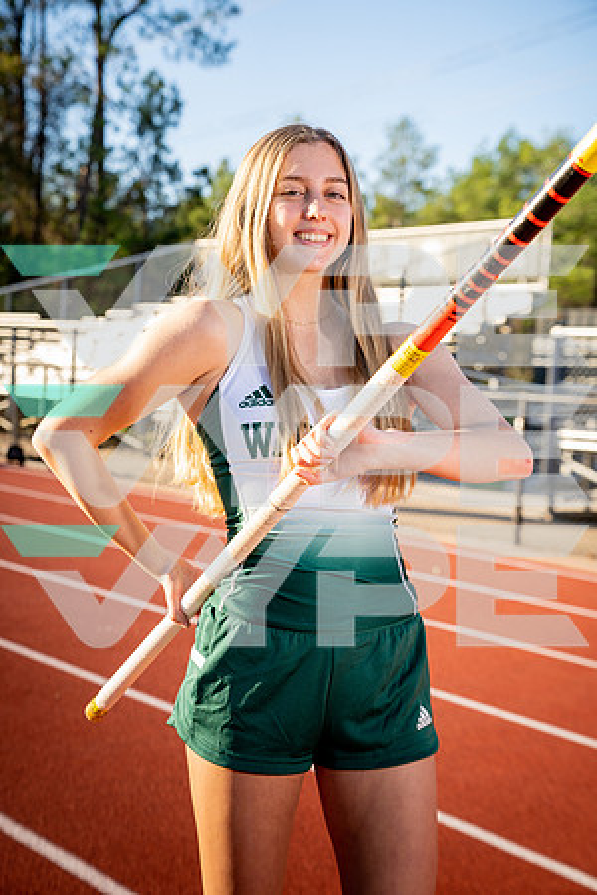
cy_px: 448
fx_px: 1343
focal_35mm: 54
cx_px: 298
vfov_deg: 36.9
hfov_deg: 25.1
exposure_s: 1/250
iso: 100
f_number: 4
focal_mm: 54
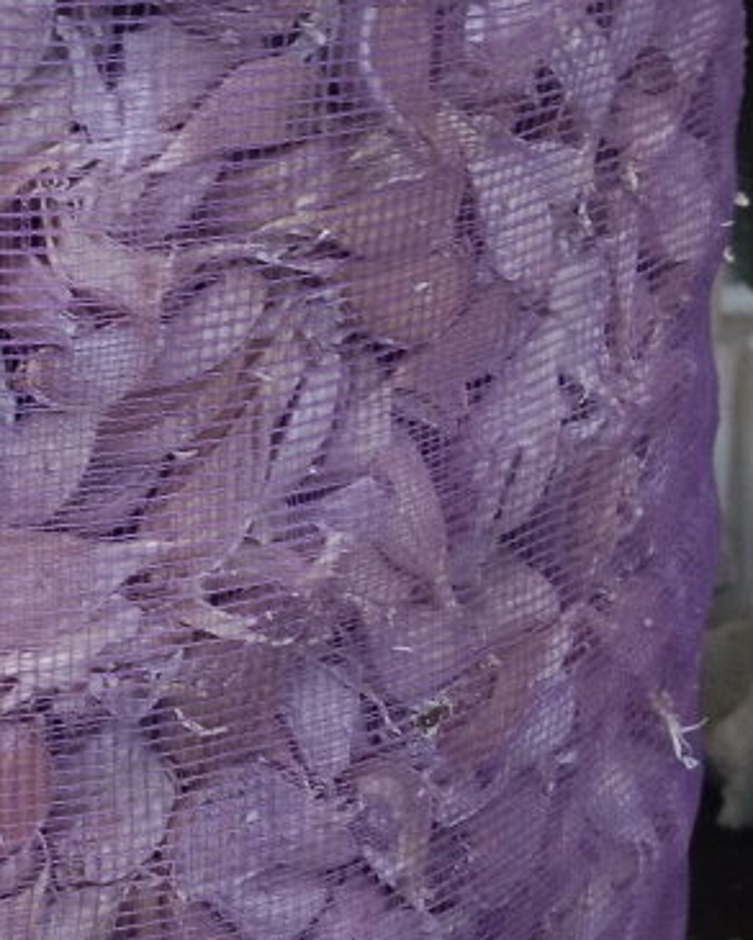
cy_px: 476
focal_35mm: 74
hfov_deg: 19.1
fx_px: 2061
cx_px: -229
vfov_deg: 25.7
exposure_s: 1/100
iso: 493
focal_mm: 3.96
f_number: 1.8
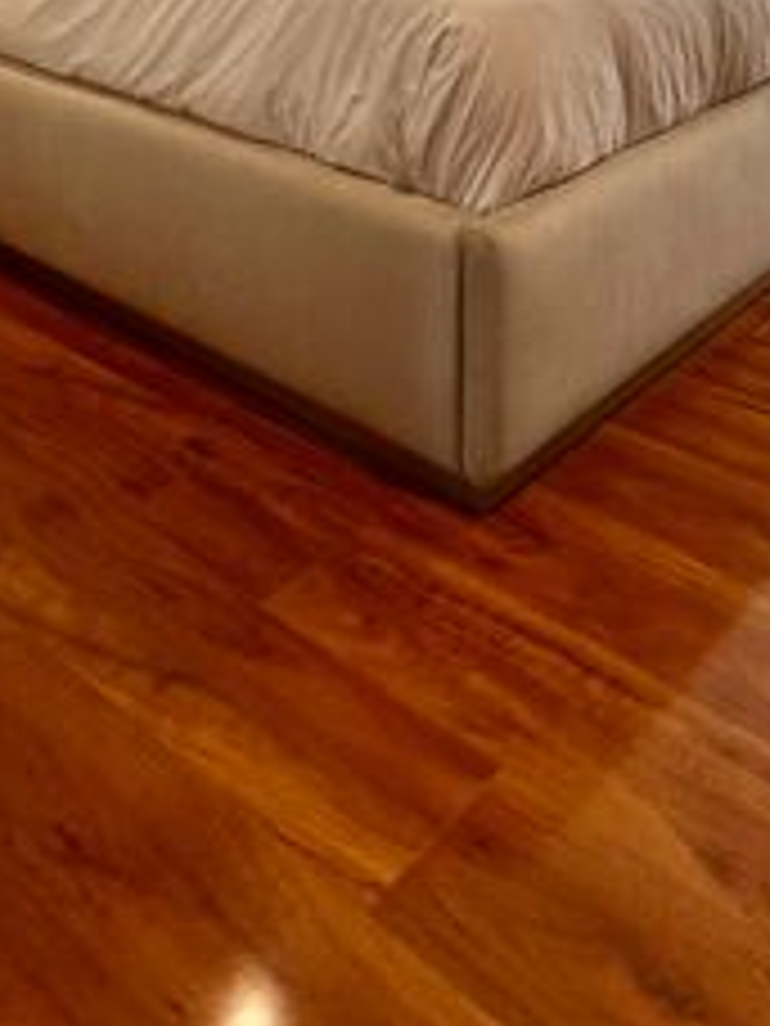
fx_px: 1127
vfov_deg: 38.1
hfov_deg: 36.1
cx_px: 648
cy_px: -173
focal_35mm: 38
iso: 40
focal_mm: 1.57
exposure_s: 1/99
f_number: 1.8
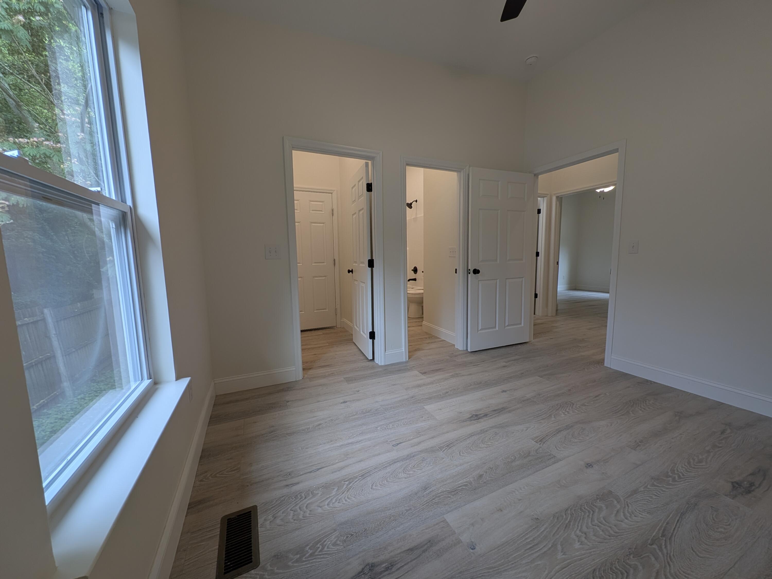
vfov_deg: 89.9
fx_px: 290
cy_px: 290
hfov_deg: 106.2
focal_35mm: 13
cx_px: 386
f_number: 2.2
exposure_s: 1/60
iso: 33
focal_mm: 1.54
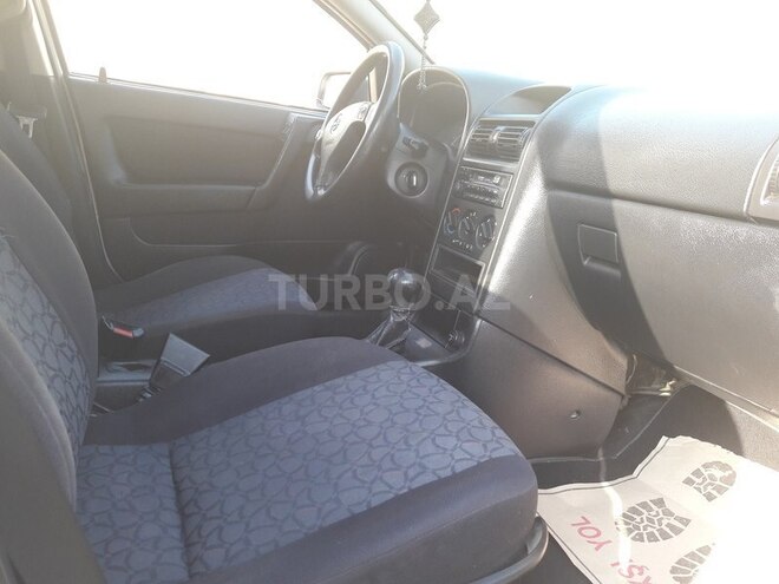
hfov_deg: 63.4
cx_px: 390
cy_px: 292
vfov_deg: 49.7
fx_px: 630
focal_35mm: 28
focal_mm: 3.7
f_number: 1.9
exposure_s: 1/100
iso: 64
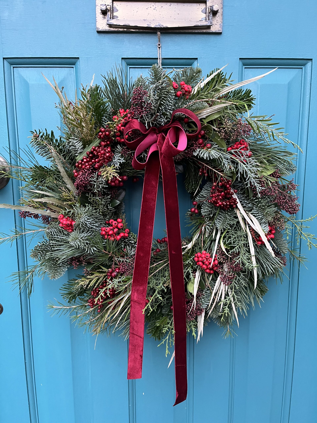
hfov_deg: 53.1
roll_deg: +1.2
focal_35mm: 26
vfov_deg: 67.3
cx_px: 158
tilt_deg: -8.8
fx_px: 317
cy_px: 212
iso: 320
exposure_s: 1/60
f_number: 1.6
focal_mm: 5.1
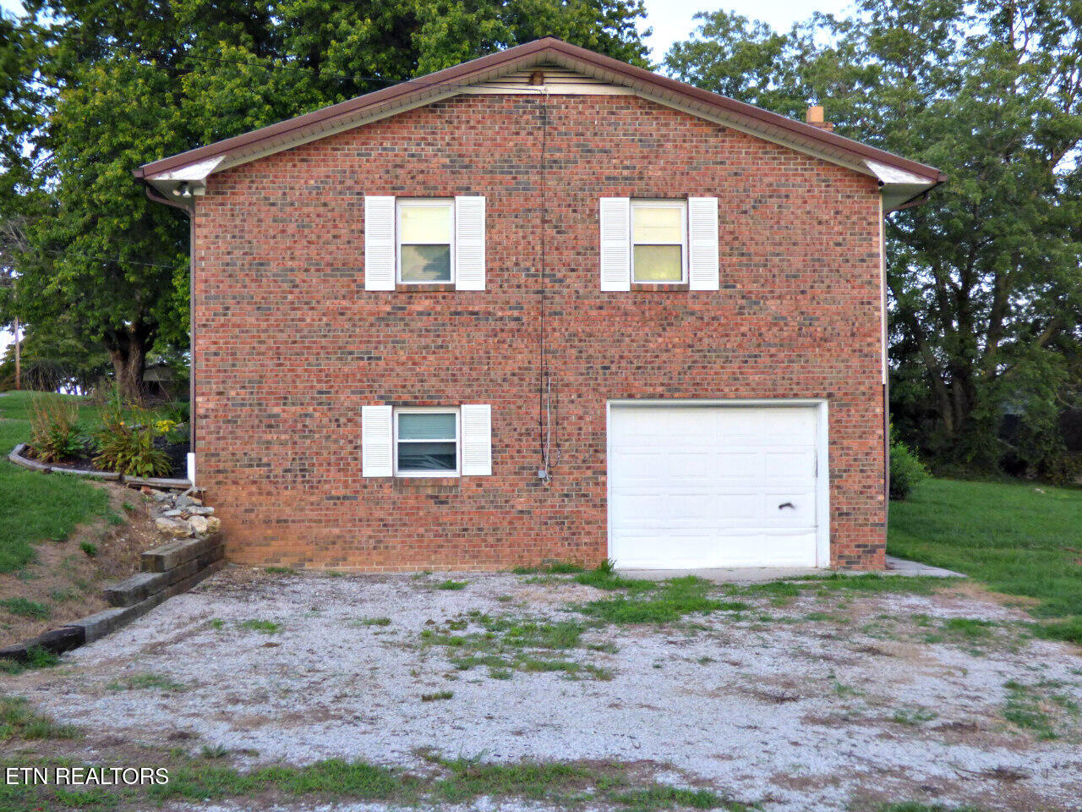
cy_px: 406
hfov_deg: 49.0
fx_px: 1188
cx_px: 541
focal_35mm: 38
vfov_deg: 37.7
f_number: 3.5
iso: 320
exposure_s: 1/60
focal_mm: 6.8
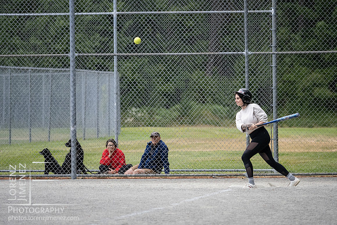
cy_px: 126
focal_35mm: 314
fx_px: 2938
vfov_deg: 4.4
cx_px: 168
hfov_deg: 6.6
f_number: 2.8
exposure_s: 1/1250
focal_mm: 150
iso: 1250
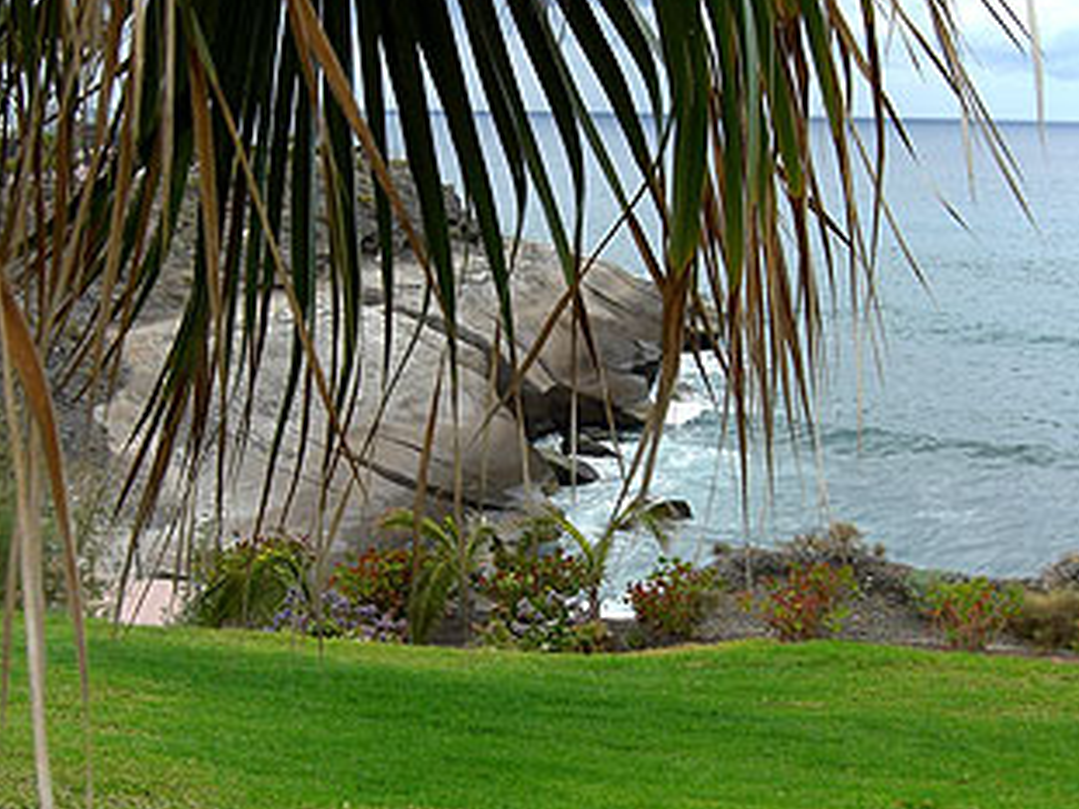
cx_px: 555
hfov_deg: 34.9
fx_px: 1714
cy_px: 399
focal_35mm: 55
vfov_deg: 26.5
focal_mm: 7.9
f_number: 4
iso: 80
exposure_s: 1/640
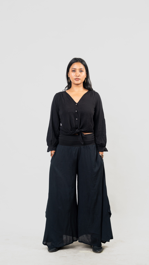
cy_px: 132
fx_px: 393
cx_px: 72
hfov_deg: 21.5
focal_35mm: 56
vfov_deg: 37.2
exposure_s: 1/200
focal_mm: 53
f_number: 4
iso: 200
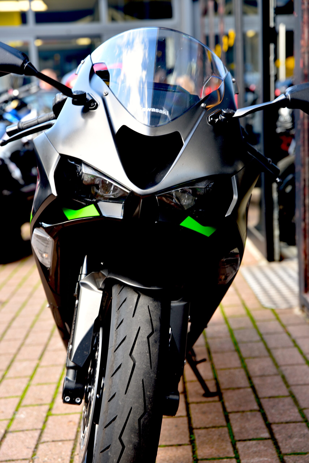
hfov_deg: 19.5
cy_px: 232
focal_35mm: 70
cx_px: 154
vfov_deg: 28.8
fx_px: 900
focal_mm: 70
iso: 200
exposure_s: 1/80
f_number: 4.5
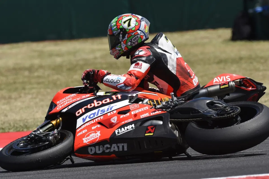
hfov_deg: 4.1
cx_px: 134
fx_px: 3734
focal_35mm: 500
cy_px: 90
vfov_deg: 2.7
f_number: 9
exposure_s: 1/1000
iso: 320
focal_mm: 500
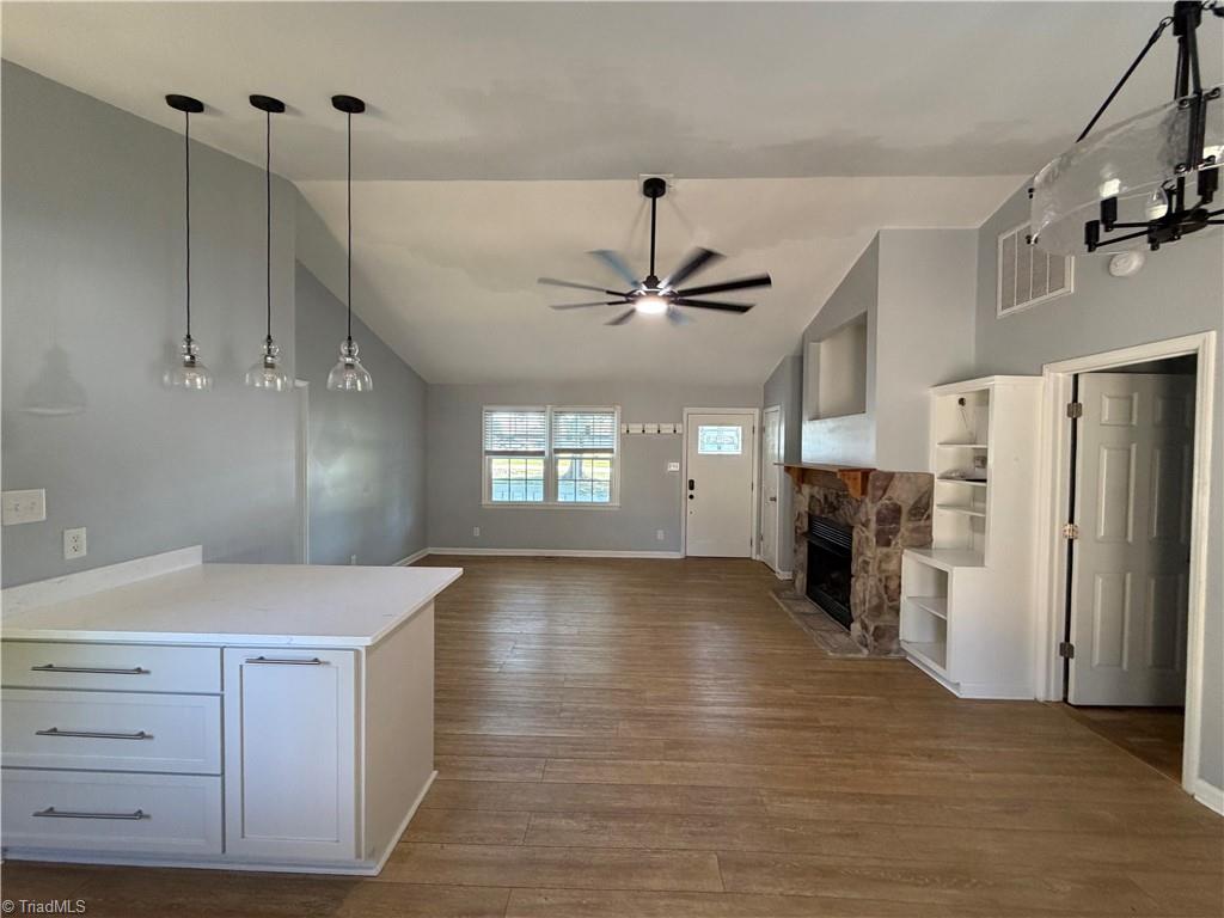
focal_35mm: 14
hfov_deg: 102.1
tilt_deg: -1.3
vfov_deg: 85.7
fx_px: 495
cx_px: 612
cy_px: 459
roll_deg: -0.7
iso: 320
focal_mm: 2.22
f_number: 2.2
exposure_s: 1/60
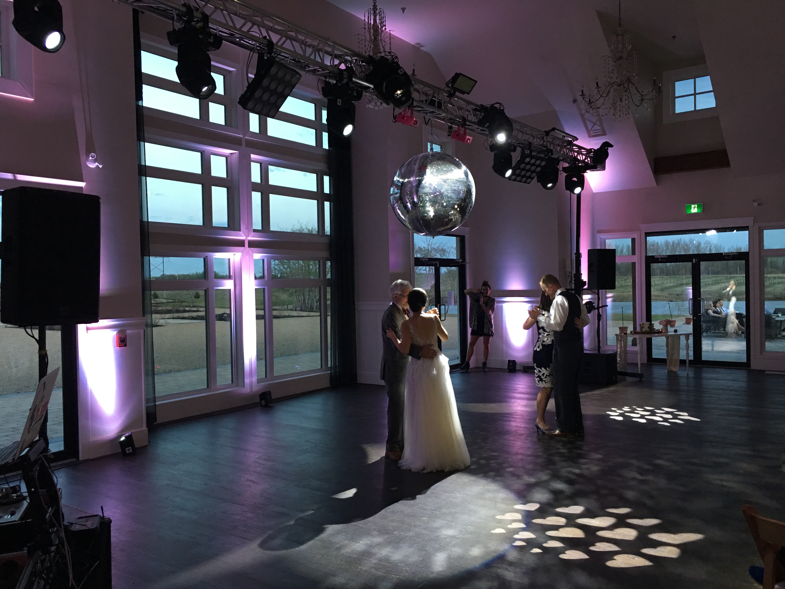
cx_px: 392
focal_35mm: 29
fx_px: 658
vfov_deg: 48.2
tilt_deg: -1.3
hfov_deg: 61.7
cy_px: 294
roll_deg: +0.6
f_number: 2.2
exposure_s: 1/15
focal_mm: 4.15
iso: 50
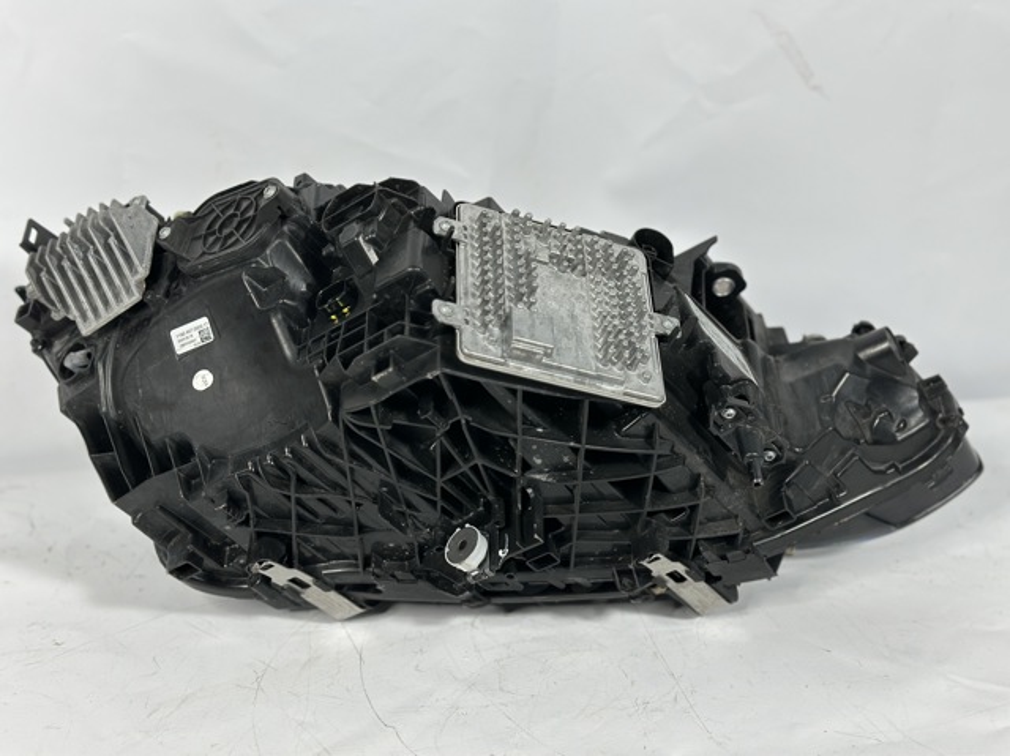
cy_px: 378
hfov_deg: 39.7
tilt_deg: -23.3
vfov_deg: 30.2
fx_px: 1399
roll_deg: +0.3
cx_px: 505
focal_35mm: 48
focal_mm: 6.86
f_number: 1.78
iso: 125
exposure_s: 1/100
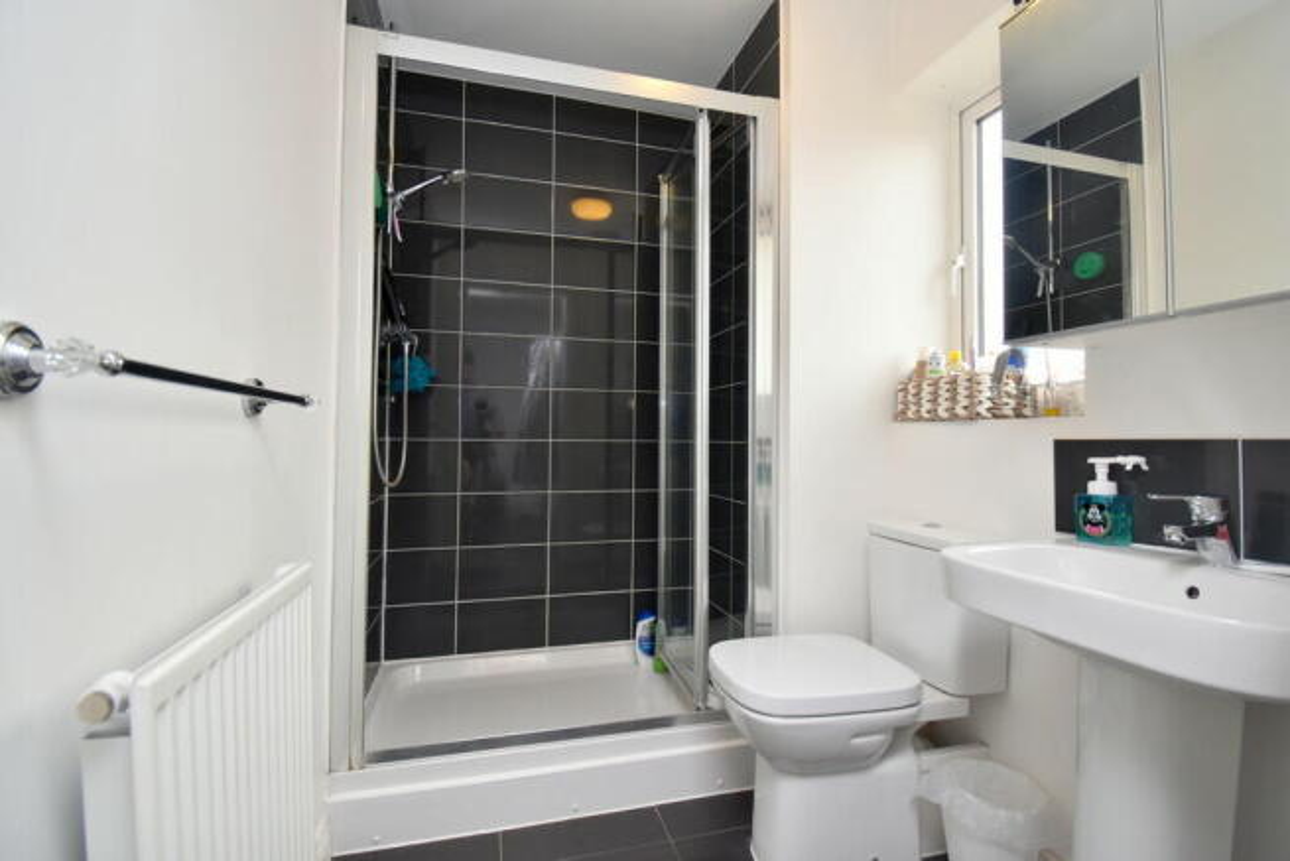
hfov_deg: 100.4
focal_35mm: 15
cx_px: 645
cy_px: 430
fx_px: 538
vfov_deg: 77.4
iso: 500
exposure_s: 1/200
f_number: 5
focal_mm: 10
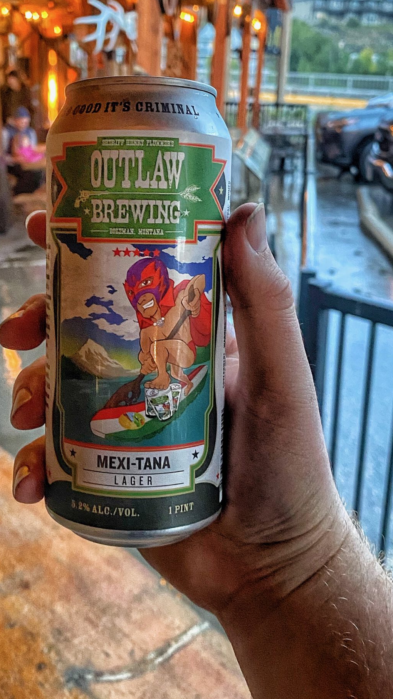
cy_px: 310
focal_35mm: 40
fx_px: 741
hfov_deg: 29.5
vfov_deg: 50.4
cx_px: 134
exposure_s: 1/30
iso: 640
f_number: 1.8
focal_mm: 4.25
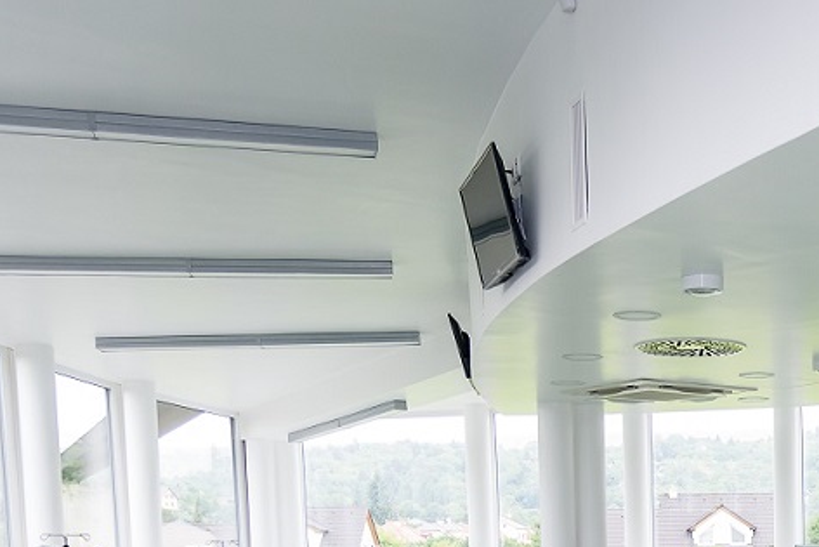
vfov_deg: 20.5
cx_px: 774
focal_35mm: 61
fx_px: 1388
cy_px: 693
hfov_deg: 31.0
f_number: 4
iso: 320
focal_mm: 24
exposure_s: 1/250
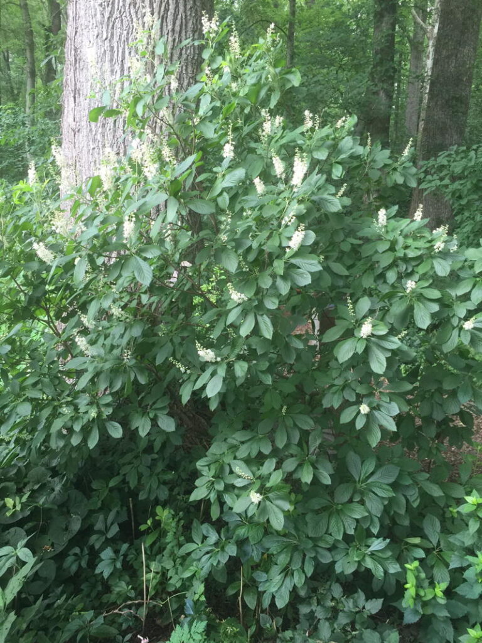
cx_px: 241
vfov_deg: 61.7
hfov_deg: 48.2
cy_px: 322
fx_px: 538
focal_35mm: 29
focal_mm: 4.15
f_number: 2.2
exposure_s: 1/40
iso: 32
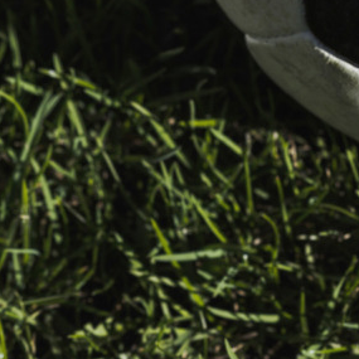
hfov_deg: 5.4
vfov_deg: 5.3
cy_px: -174
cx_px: 508
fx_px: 3813
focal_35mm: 325
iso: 100
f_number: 6.3
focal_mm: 85
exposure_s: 1/160
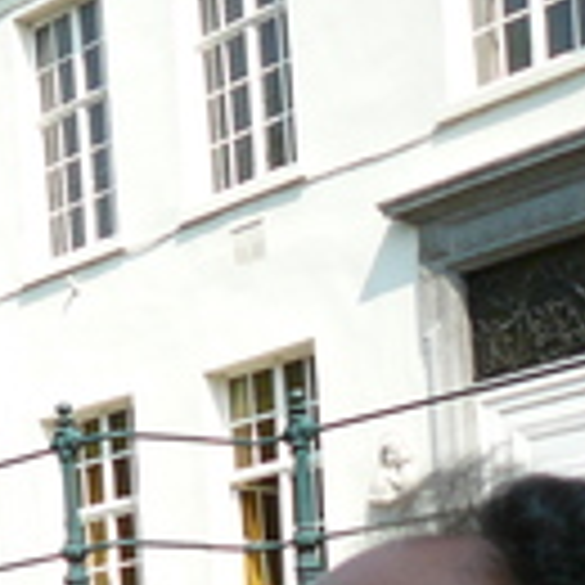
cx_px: -441
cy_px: 814
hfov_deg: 13.0
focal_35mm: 122
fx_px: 2333
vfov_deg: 13.6
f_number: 2.8
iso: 80
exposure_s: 1/640
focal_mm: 5.2
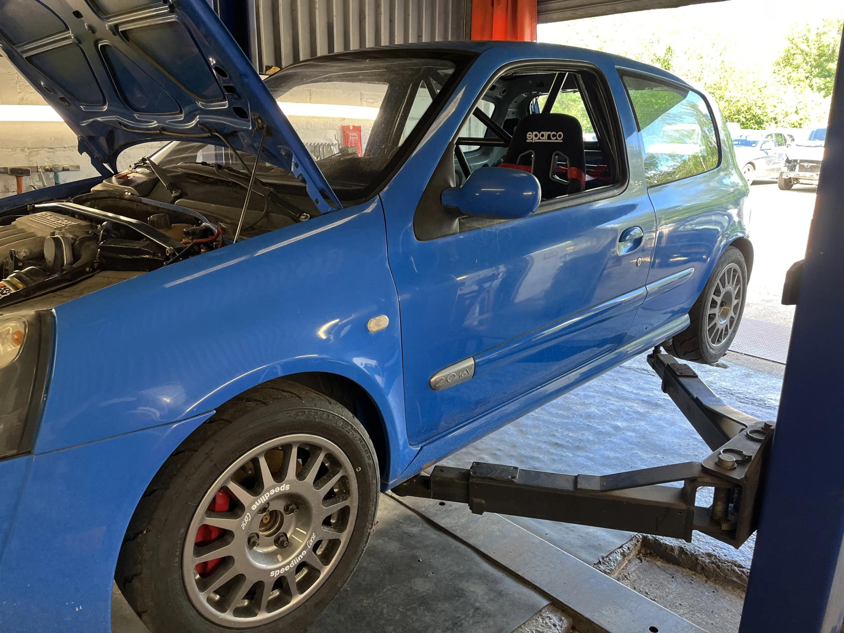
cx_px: 422
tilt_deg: -16.6
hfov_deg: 67.3
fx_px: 634
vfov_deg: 53.1
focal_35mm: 26
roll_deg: +0.0
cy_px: 316
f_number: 1.6
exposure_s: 1/100
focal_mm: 5.1
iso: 80
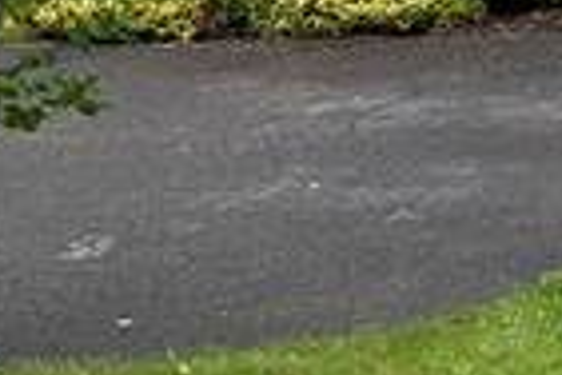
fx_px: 3075
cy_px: -483
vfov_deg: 6.7
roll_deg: +0.4
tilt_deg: -3.4
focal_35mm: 197
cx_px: 1981
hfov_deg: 8.0
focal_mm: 5.96
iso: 64
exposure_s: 1/1799
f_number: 1.6
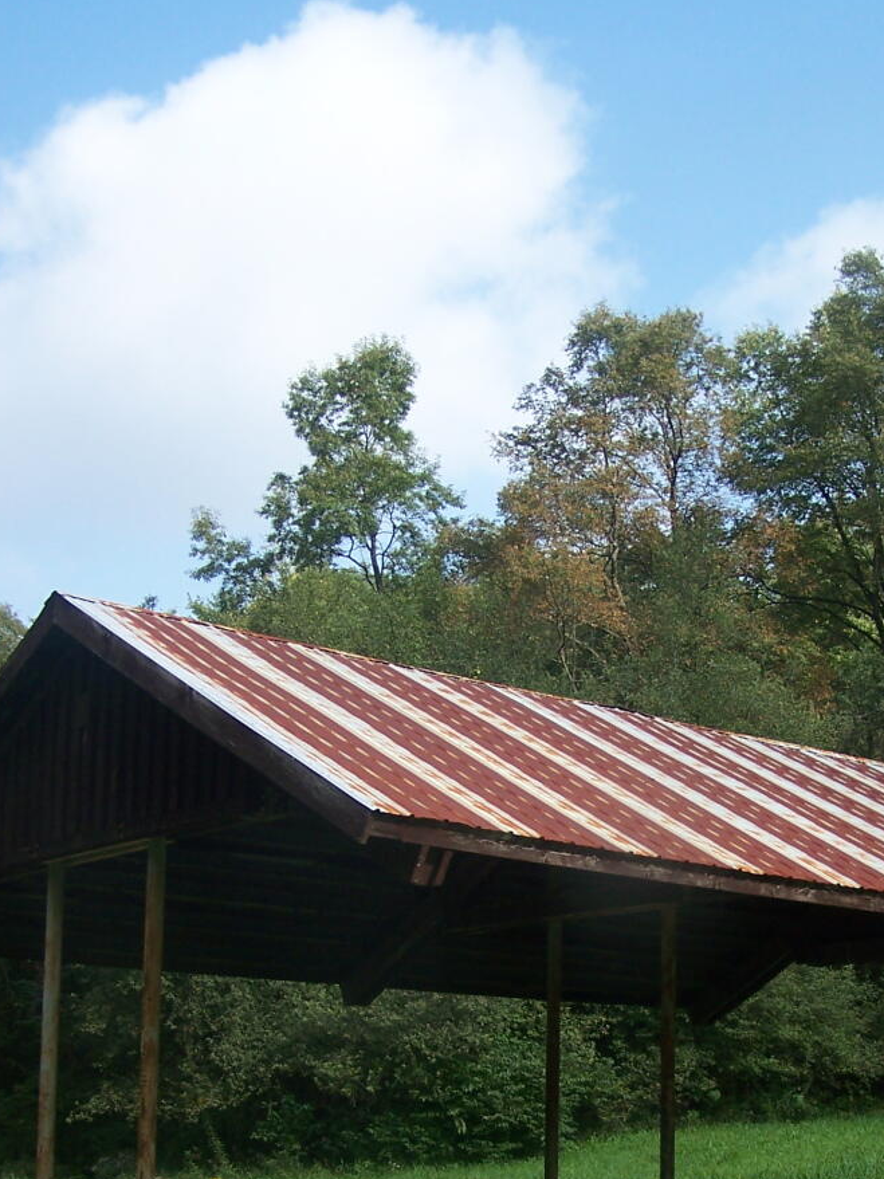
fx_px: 2009
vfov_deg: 32.1
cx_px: 651
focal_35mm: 59
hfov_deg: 24.6
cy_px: 877
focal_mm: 6.3
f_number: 2.8
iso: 80
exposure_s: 1/800
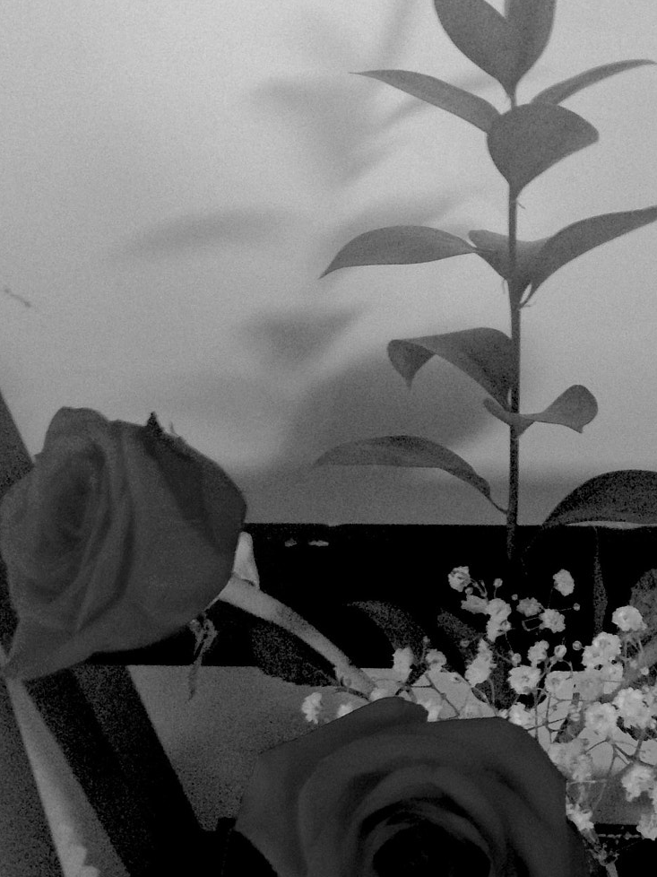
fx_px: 1367
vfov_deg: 35.5
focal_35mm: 54
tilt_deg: -44.3
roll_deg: +2.0
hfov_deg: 26.8
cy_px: 477
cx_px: 471
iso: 800
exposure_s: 1/15
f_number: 2.4
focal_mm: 4.12
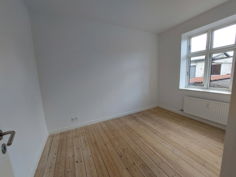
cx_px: 118
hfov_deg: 106.2
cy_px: 88
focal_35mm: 13
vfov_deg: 89.9
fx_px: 89
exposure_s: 1/50
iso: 64
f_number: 2.2
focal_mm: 1.74
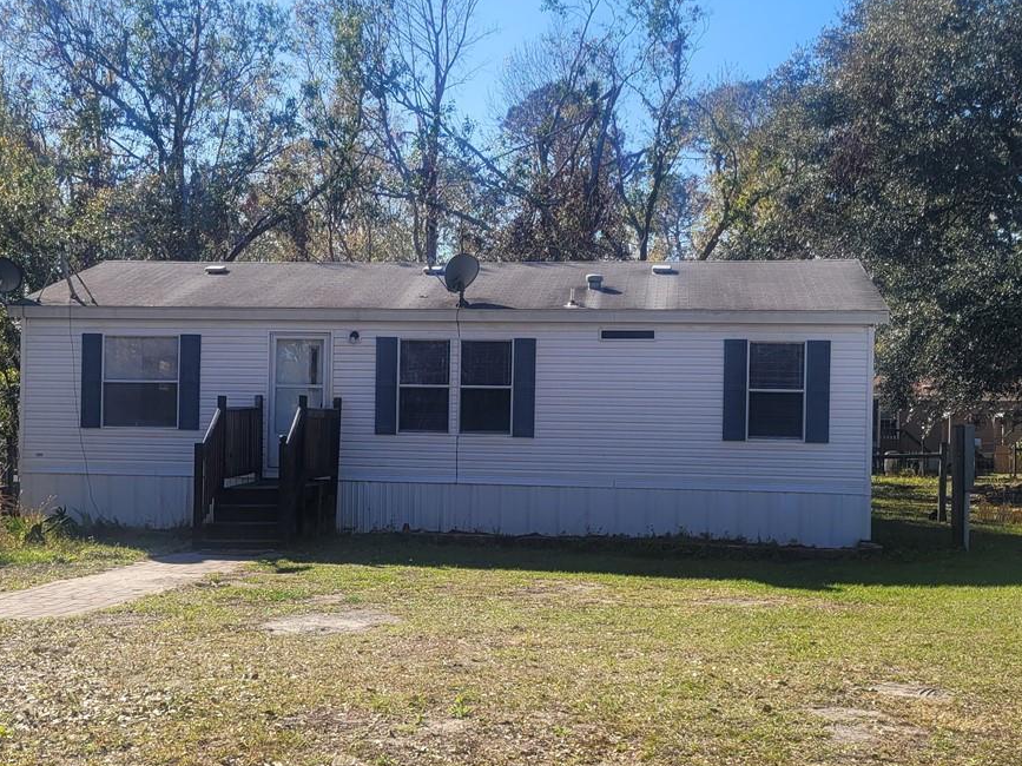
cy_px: 448
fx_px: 1417
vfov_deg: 30.2
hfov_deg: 39.6
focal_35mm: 48
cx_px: 428
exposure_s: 1/1700
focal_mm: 5.4
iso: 40
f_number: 1.8
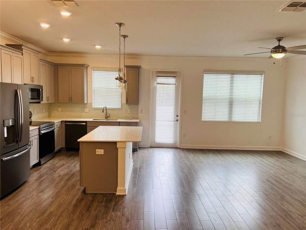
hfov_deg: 67.3
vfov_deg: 53.1
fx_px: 230
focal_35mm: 26
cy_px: 115
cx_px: 153
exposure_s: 1/120
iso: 64
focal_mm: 5.7
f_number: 1.5
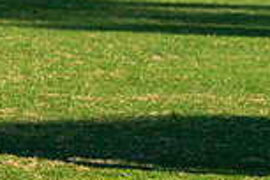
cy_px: -2
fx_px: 6434
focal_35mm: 858
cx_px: 305
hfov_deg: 2.4
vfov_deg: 1.6
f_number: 8
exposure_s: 1/1250
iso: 800
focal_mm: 150
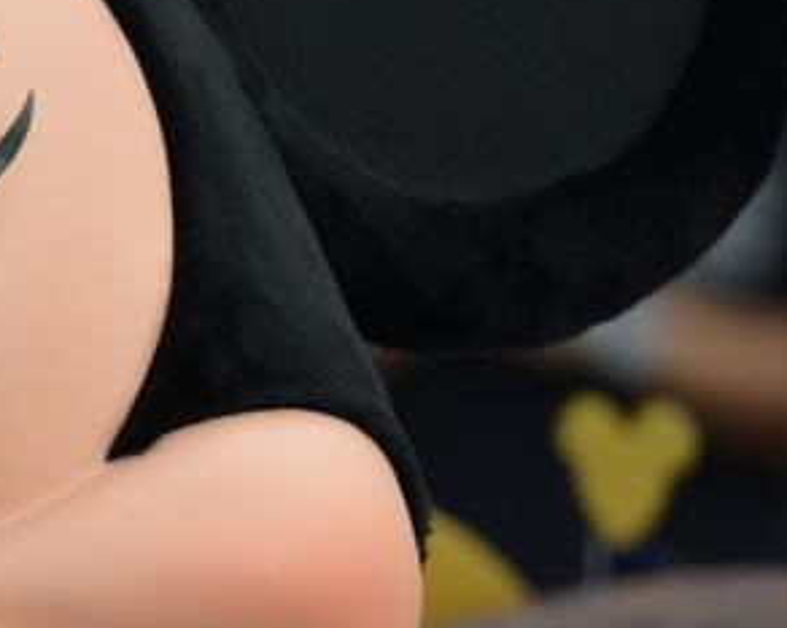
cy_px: 621
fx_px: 14566
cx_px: -232
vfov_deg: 2.5
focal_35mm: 626
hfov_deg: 3.1
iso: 125
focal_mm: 190
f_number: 6.3
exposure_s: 1/200
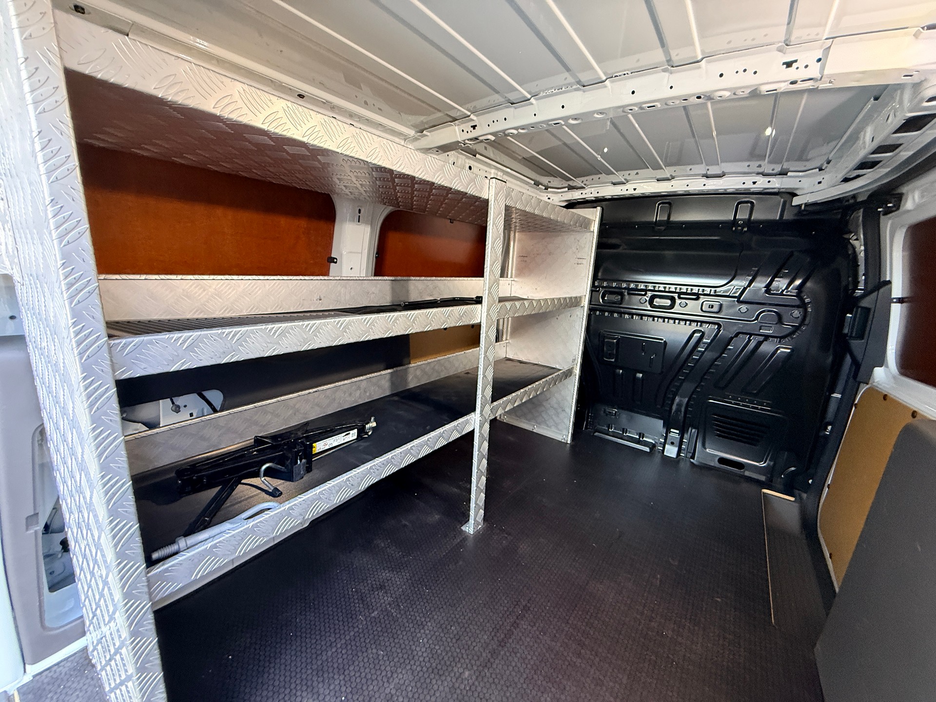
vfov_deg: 85.7
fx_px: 379
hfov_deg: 102.1
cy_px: 351
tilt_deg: -13.6
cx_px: 468
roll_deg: -1.8
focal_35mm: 14
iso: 400
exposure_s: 1/60
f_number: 2.2
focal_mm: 2.22
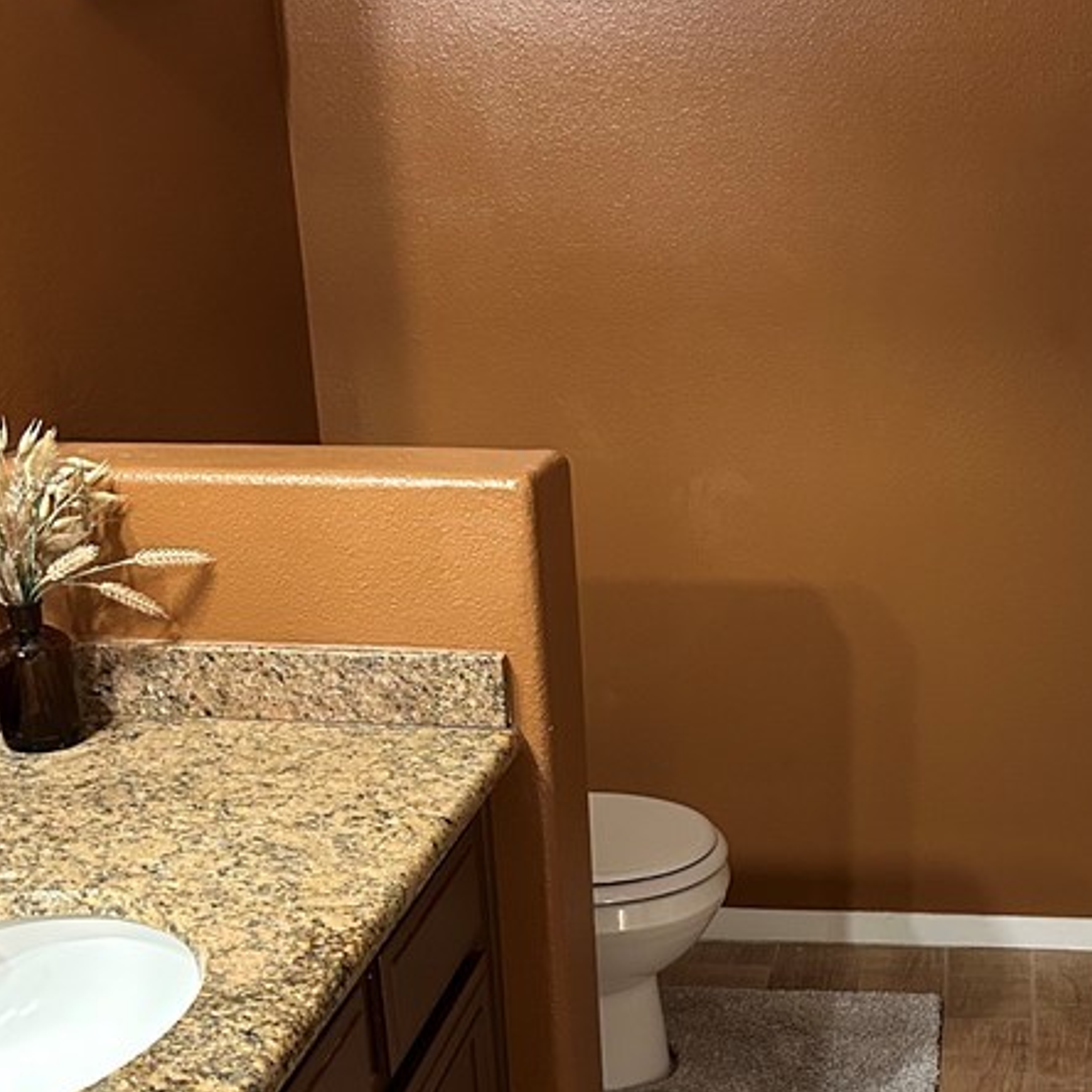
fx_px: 1892
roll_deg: +0.2
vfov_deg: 31.7
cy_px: 802
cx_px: 885
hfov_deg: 31.3
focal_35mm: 53
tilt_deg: -21.8
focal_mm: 5.7
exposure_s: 1/40
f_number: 1.5
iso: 400
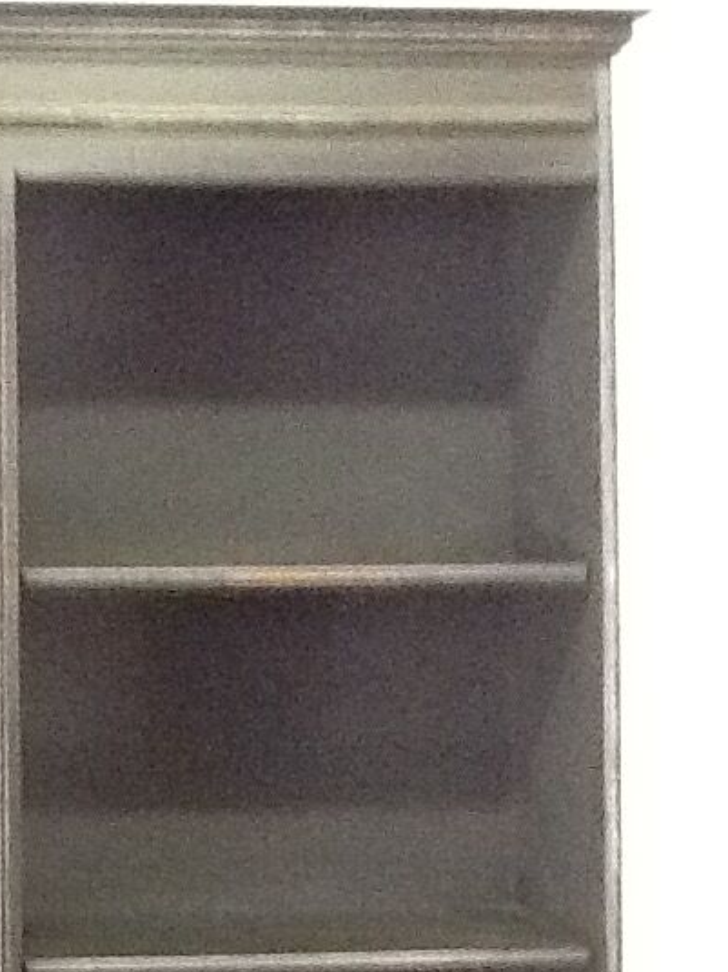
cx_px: 4
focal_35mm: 79
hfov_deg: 18.2
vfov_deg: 24.7
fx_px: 2216
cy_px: 445
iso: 400
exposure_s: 1/17
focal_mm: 2.03
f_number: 2.4
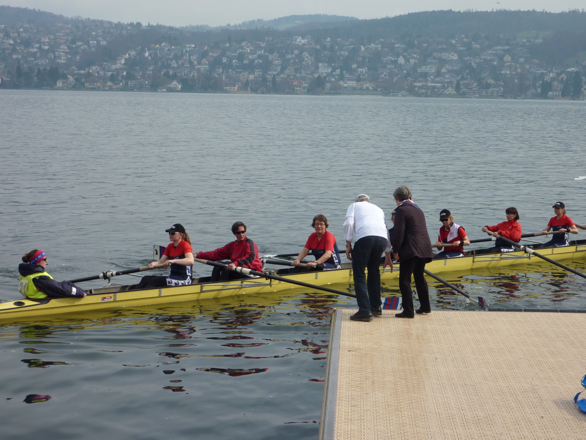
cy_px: 220
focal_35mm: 78
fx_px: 1320
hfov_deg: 25.0
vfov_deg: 18.9
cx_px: 293
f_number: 5
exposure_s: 1/500
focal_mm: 12.8
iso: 80
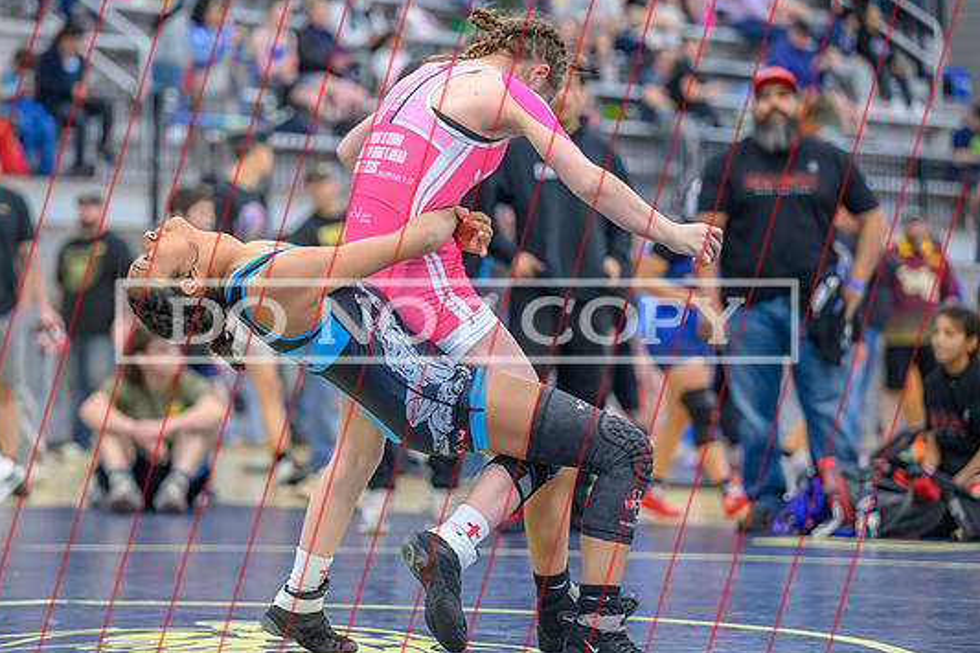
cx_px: 439
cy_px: 343
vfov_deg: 10.0
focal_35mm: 137
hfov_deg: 15.0
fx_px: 3728
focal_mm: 115
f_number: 2.8
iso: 2500
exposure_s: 1/640
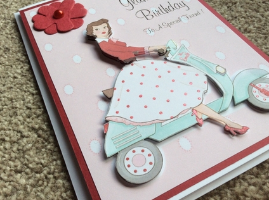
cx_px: 141
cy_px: 96
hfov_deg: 54.0
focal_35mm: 34
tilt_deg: -53.8
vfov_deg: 41.6
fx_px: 264
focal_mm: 3.3
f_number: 2.4
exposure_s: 1/111
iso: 32
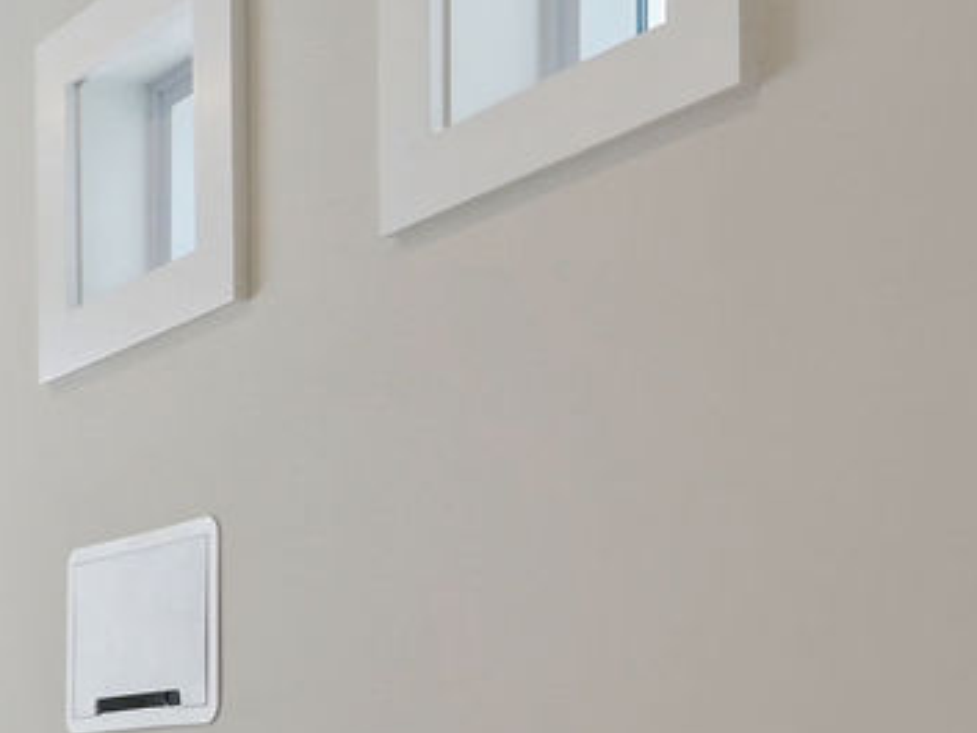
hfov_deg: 17.0
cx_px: -1068
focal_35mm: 78
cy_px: 816
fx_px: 2202
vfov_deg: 18.2
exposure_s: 1/15
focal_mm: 14
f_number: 8
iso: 320
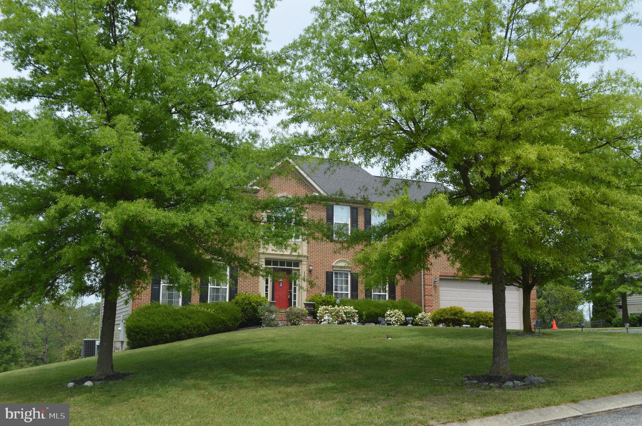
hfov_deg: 53.2
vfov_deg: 36.8
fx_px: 641
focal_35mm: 36
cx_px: 321
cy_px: 213
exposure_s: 1/250
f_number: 8
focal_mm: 24
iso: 100
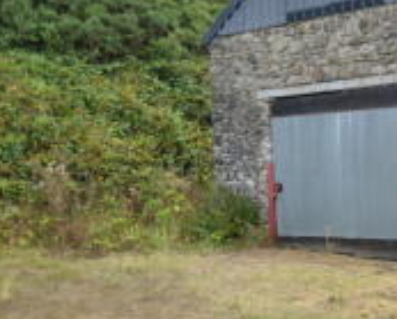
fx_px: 592
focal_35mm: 50
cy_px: 123
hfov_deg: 30.2
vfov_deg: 30.1
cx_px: 503
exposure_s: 1/1000
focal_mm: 13
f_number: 3.5
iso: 280
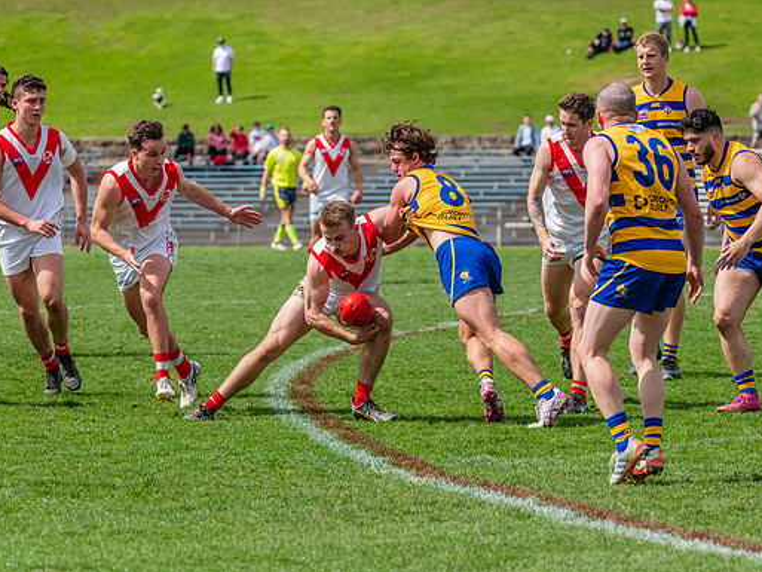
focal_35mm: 245
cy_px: 286
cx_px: 401
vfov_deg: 6.1
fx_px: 5394
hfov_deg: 8.1
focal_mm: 220
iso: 800
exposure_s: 1/1600
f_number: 8
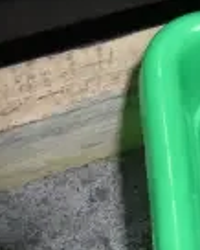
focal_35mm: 139
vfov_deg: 13.5
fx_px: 1027
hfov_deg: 9.4
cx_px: 538
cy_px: 280
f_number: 6.3
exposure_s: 1/160
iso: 1600
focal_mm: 22
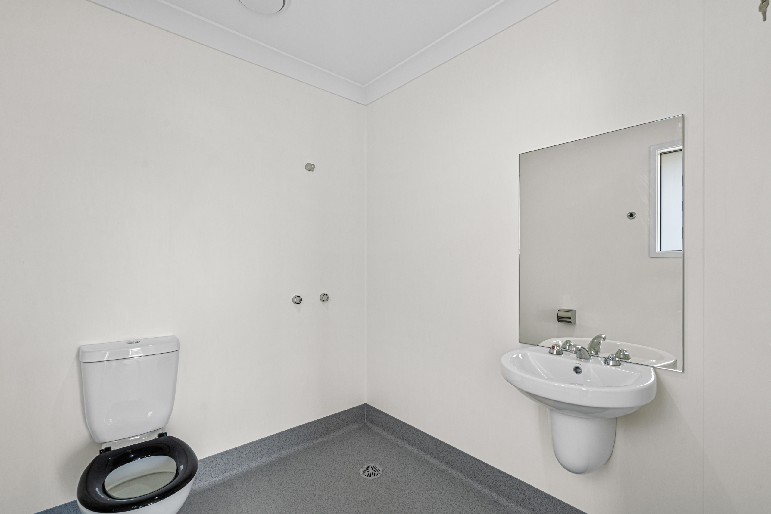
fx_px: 343
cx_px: 386
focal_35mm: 16
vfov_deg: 73.8
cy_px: 257
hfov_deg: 96.7
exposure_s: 1/8
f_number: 8
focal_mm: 16
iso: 200
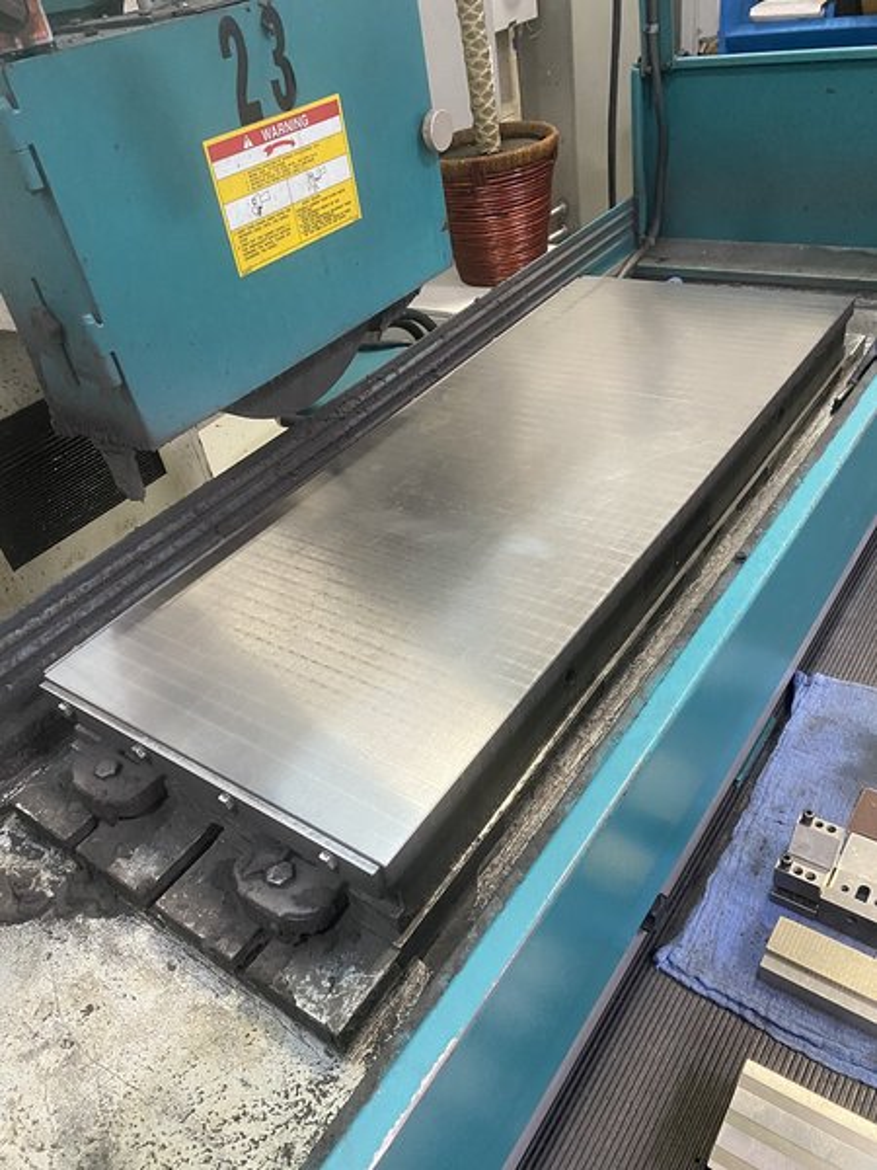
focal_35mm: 26
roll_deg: +11.9
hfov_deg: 53.1
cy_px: 585
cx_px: 438
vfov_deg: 67.3
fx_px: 878
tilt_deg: -36.3
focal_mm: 4.25
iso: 500
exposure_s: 1/60
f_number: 1.8
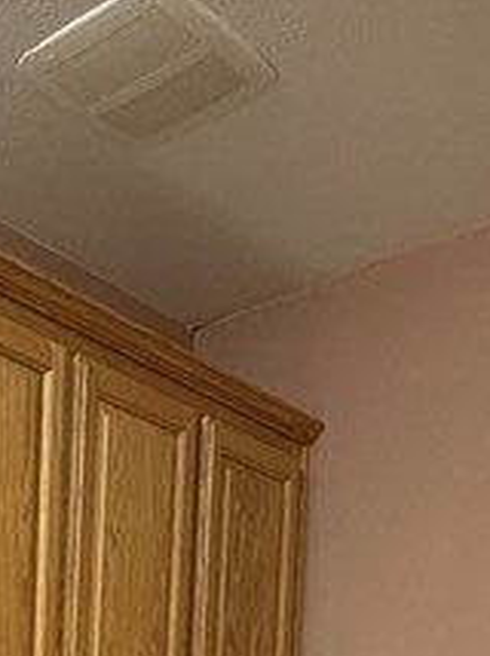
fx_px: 1267
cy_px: 1024
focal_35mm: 67
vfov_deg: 22.7
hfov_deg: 20.2
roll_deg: -1.5
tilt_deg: -5.4
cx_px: -135
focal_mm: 2.22
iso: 200
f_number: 2.2
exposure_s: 1/60
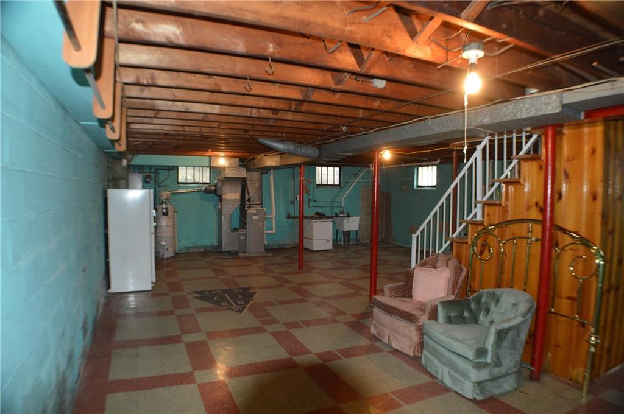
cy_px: 207
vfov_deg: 47.8
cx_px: 312
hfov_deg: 67.4
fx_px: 467
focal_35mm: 27
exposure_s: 1/60
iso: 800
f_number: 3.5
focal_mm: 18
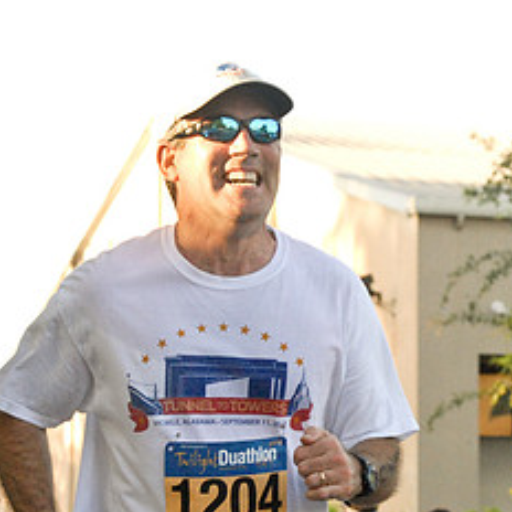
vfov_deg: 10.5
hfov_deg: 10.5
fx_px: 2778
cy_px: 311
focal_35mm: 166
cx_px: 391
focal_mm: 52
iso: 800
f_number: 5.6
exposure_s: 1/500
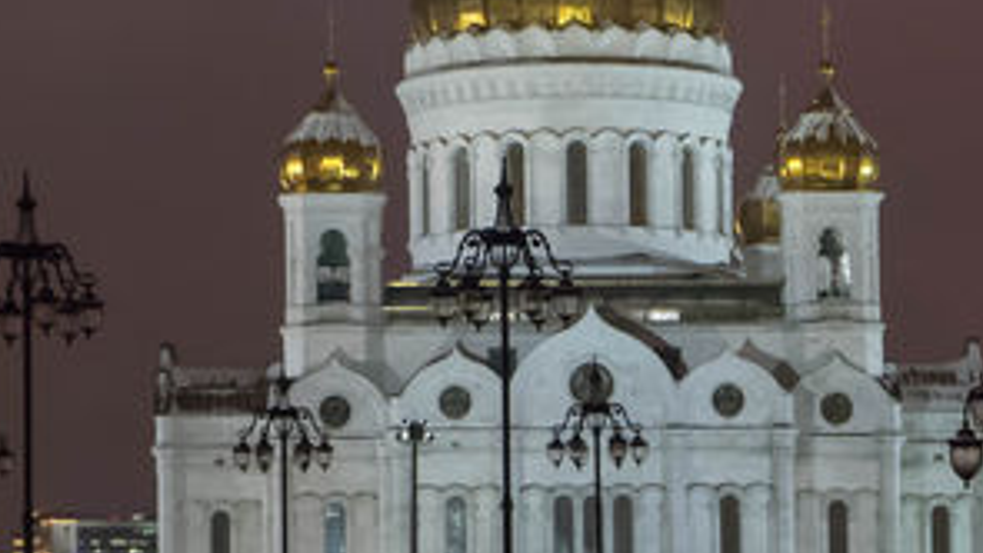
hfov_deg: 12.0
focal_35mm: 179
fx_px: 4666
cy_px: 165
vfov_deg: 6.8
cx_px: 833
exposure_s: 1/60
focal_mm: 56
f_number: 5
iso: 6400
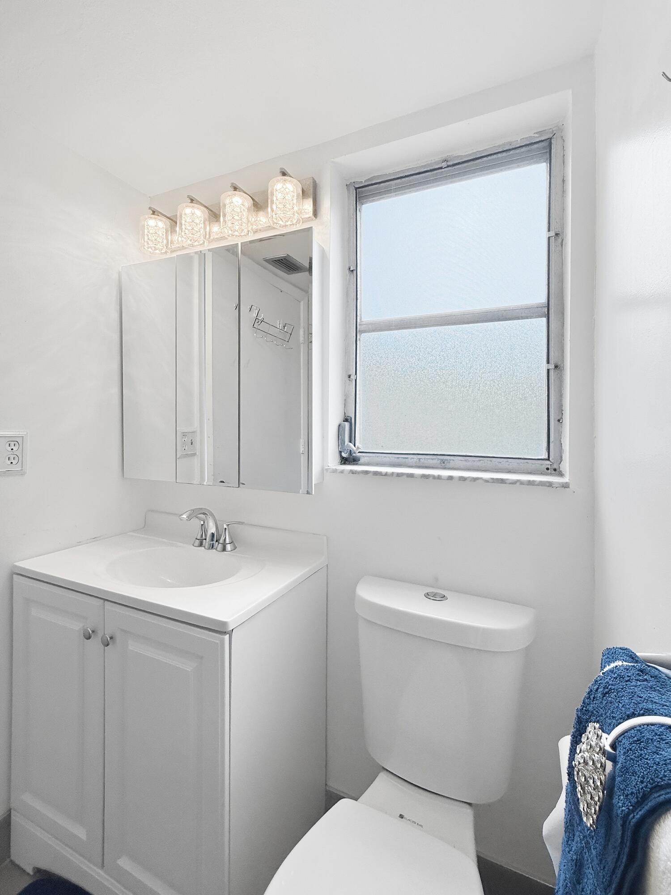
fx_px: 362
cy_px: 448
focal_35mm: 14
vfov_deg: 102.1
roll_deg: -3.0
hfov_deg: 85.7
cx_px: 336
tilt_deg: -2.3
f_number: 2.2
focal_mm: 2.2
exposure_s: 1/192
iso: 64
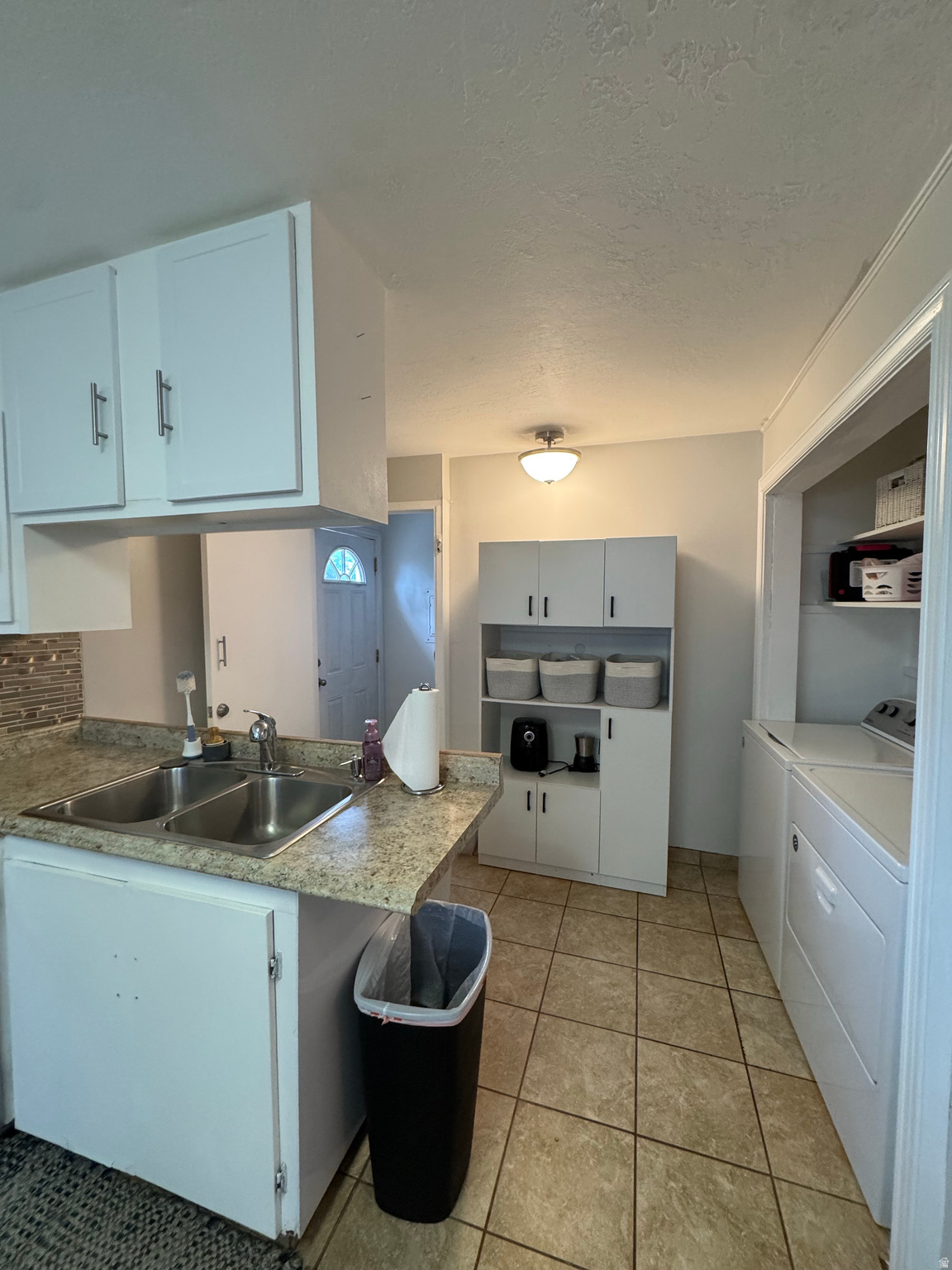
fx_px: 513
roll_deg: +0.4
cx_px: 476
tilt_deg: -4.6
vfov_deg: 102.1
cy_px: 635
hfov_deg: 85.7
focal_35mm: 14
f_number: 2.2
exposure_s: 1/120
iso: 320
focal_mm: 2.22
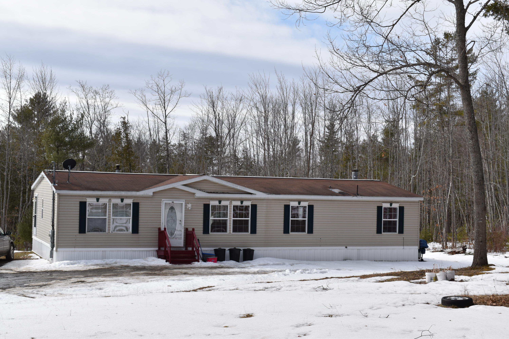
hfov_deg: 35.1
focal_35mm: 57
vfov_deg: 23.8
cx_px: 254
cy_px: 170
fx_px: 806
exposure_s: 1/400
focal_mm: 38
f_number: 10
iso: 200
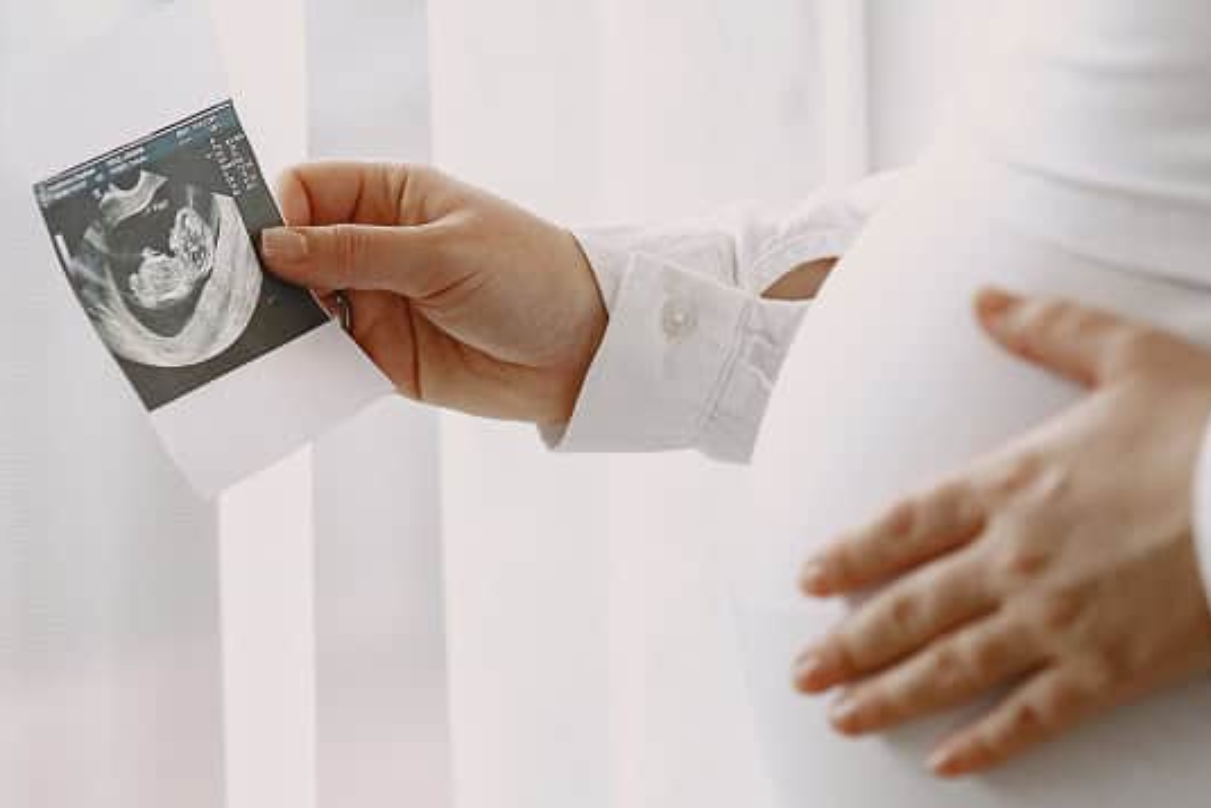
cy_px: 483
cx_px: 690
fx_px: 5350
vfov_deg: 8.6
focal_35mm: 159
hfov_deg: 12.9
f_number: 2.8
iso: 320
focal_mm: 85
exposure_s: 1/320
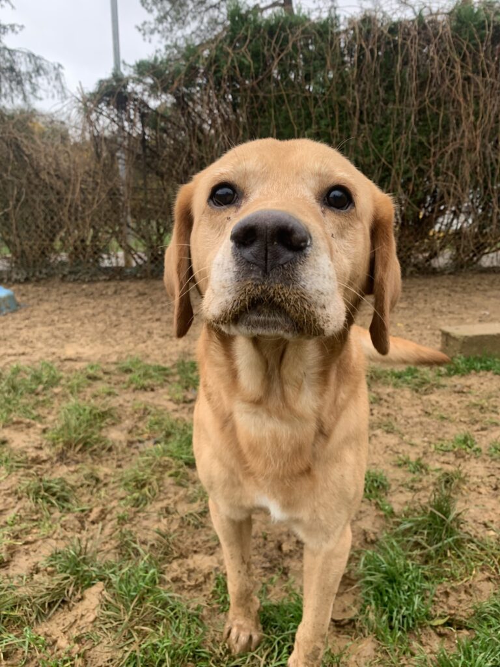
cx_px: 250
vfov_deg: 67.3
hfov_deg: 53.1
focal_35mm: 26
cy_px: 334
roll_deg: -0.5
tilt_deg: -14.3
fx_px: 501
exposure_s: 1/121
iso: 80
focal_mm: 4.25
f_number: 1.8
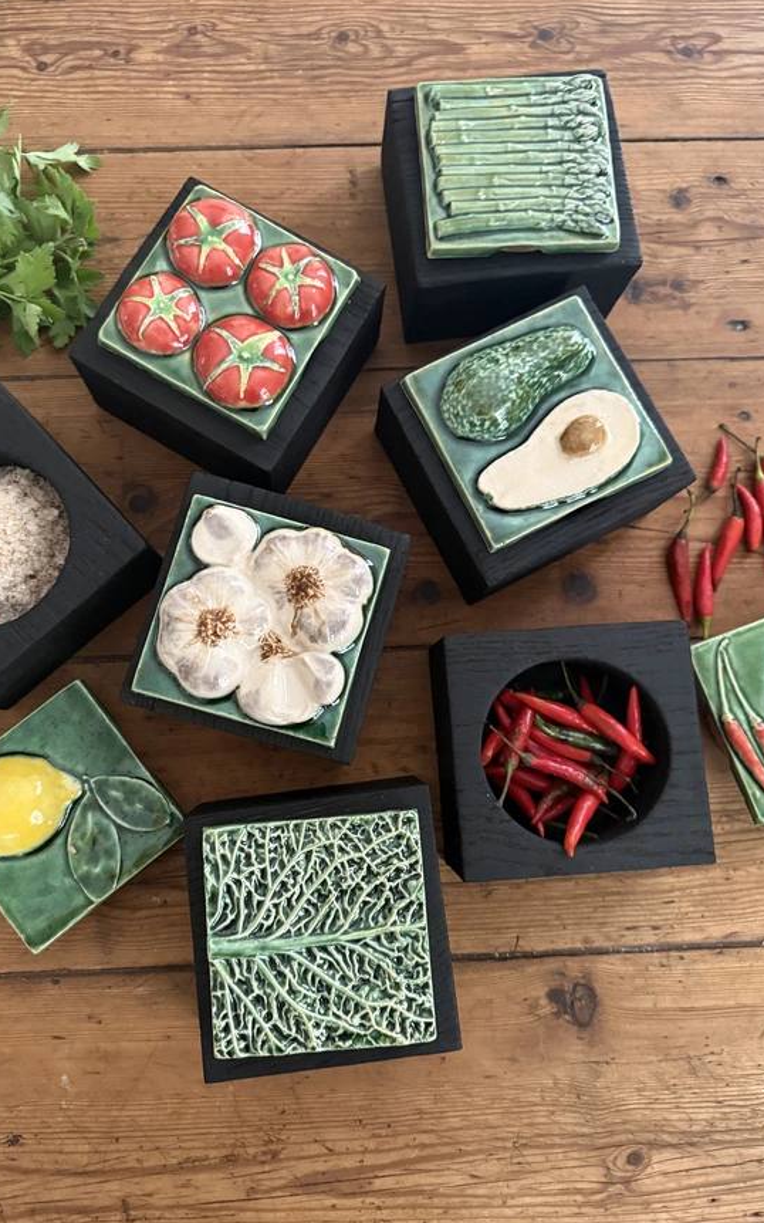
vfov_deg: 70.4
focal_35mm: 26
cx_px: 341
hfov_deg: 47.5
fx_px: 866
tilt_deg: -81.1
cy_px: 611
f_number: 1.78
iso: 1000
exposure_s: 1/40
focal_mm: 6.76
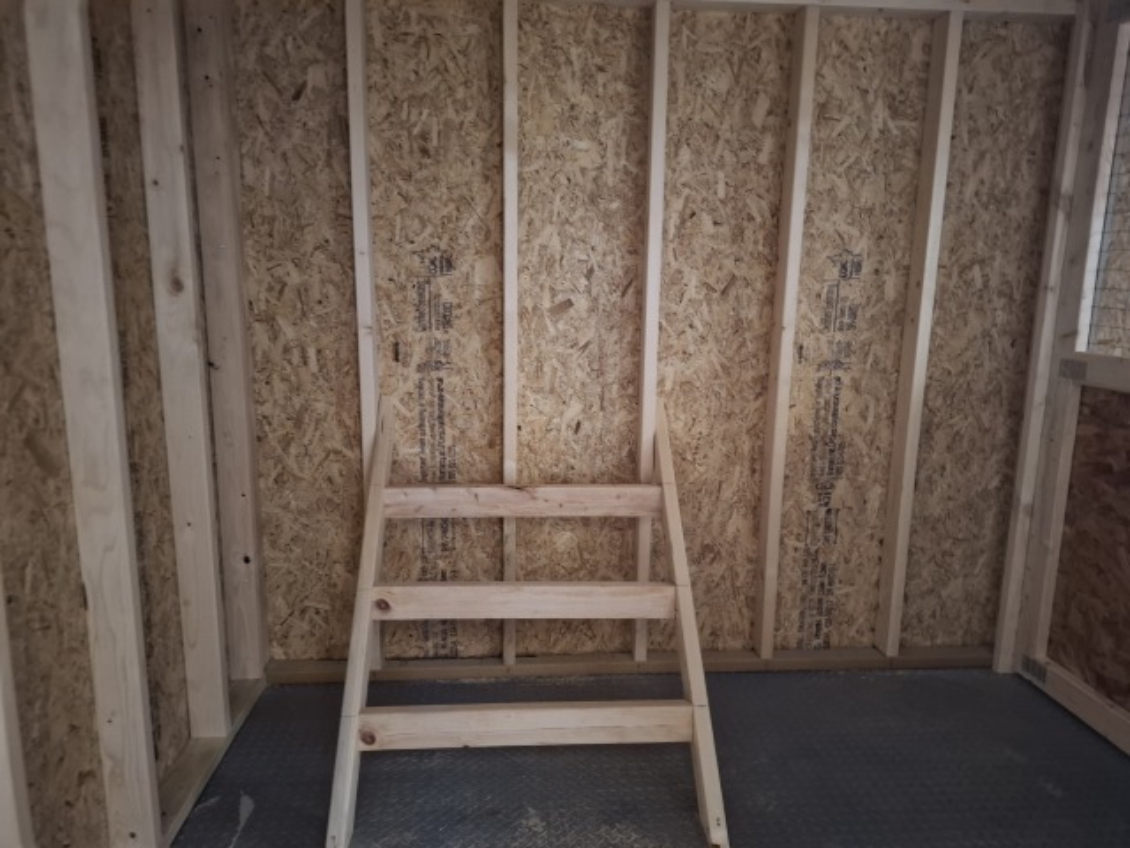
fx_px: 751
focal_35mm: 23
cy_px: 424
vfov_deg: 58.9
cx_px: 565
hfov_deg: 73.9
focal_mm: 5.54
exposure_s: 1/11
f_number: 1.8
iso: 1250
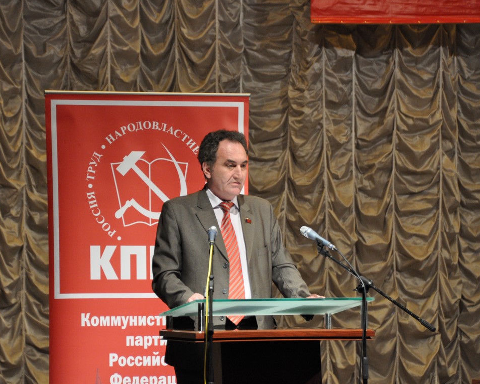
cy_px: 192
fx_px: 3745
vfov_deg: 5.9
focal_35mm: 264
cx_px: 231
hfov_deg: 7.3
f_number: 5.6
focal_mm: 155
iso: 1600
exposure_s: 1/100
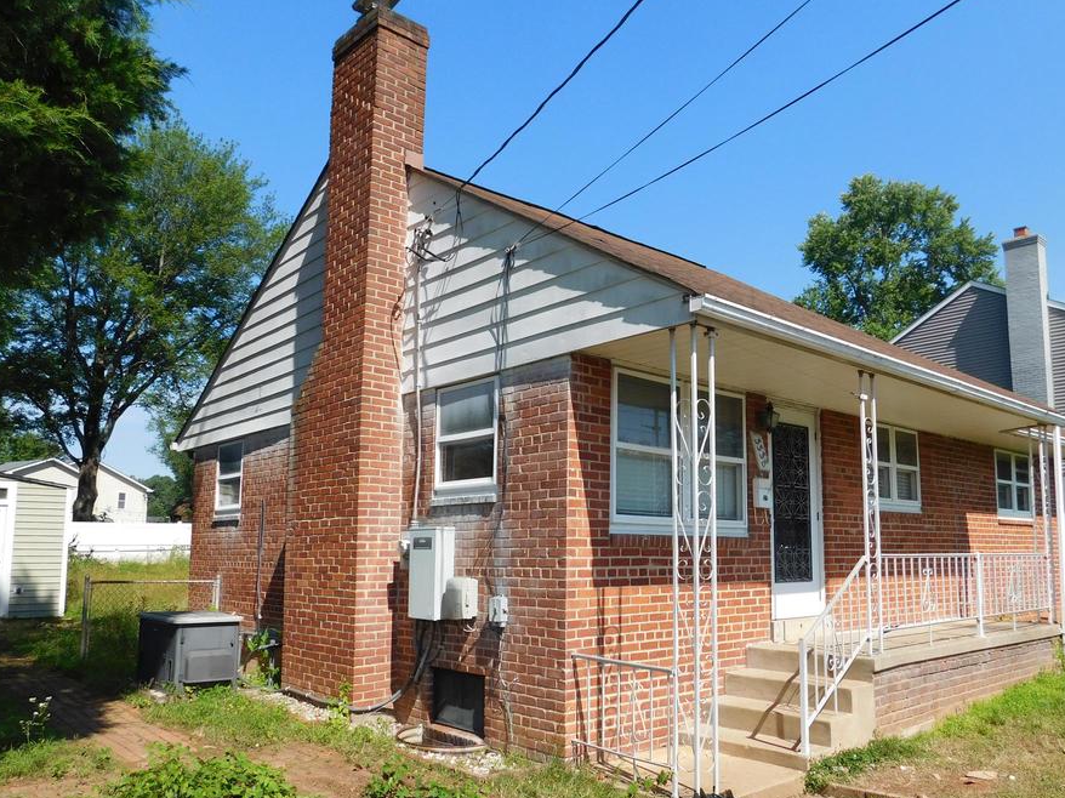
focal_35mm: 28
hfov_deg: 63.3
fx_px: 861
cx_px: 591
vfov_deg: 49.6
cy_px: 456
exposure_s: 1/400
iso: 125
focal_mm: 4.1
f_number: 6
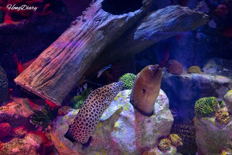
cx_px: 116
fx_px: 251
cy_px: 78
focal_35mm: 39
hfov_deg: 49.5
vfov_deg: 34.2
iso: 12800
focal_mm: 39
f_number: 5
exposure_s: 1/40
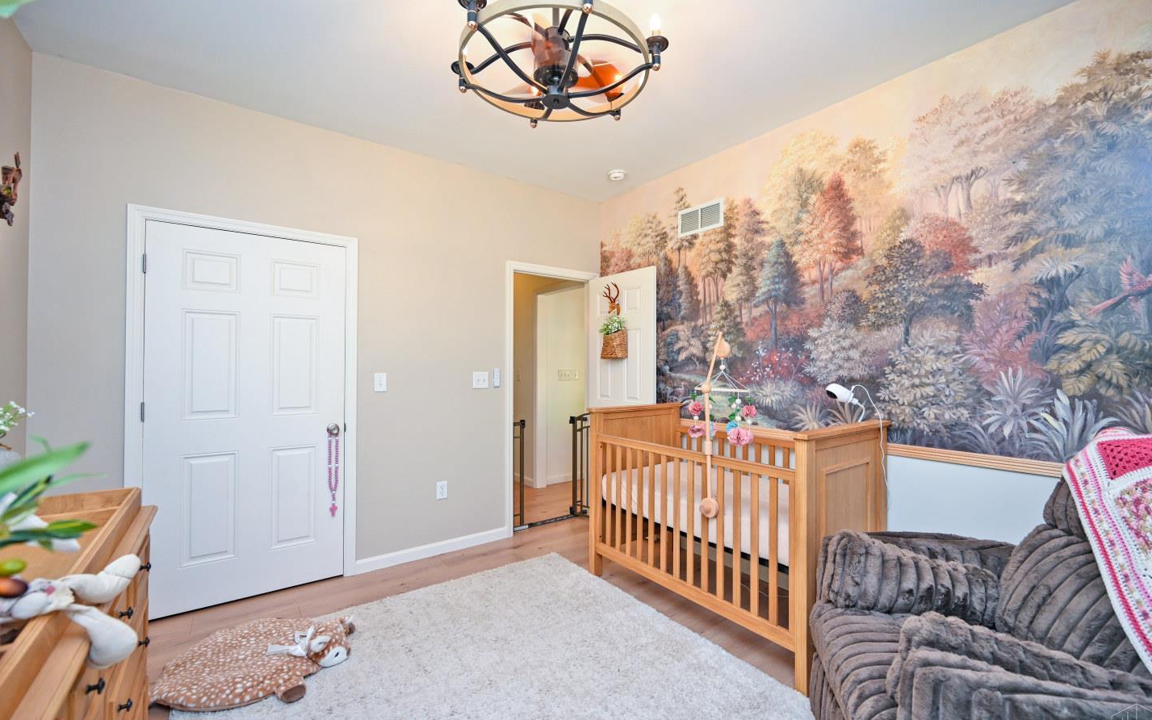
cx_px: 589
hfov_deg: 101.4
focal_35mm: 15
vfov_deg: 74.8
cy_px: 364
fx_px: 471
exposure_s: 1/60
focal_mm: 14
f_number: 4
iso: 400
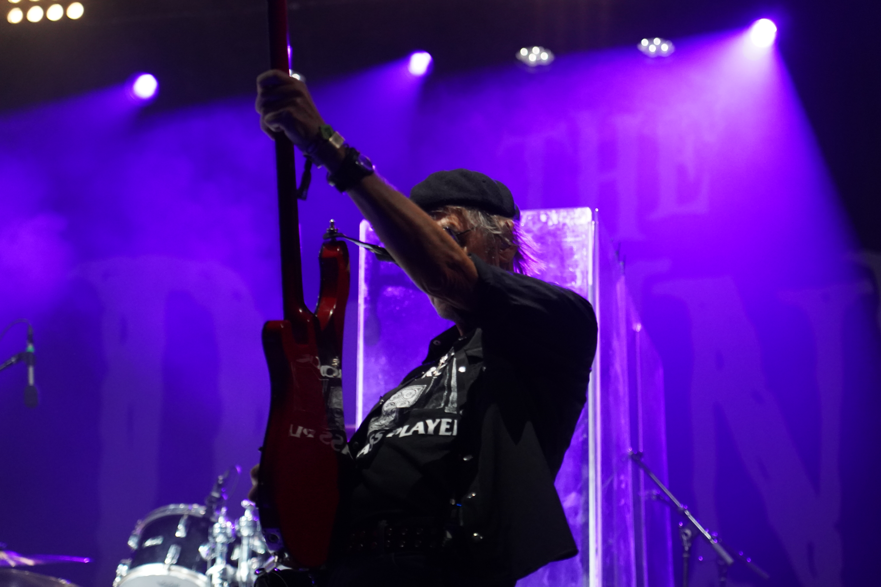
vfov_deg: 13.0
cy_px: 294
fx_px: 2569
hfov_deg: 19.5
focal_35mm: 105
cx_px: 440
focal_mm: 105
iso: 6400
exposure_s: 1/160
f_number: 4
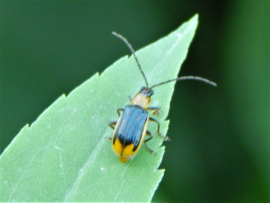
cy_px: 102
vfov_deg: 7.2
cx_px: 135
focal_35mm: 207
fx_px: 1615
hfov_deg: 9.6
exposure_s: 1/30
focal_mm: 37.1
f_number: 5.4
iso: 400
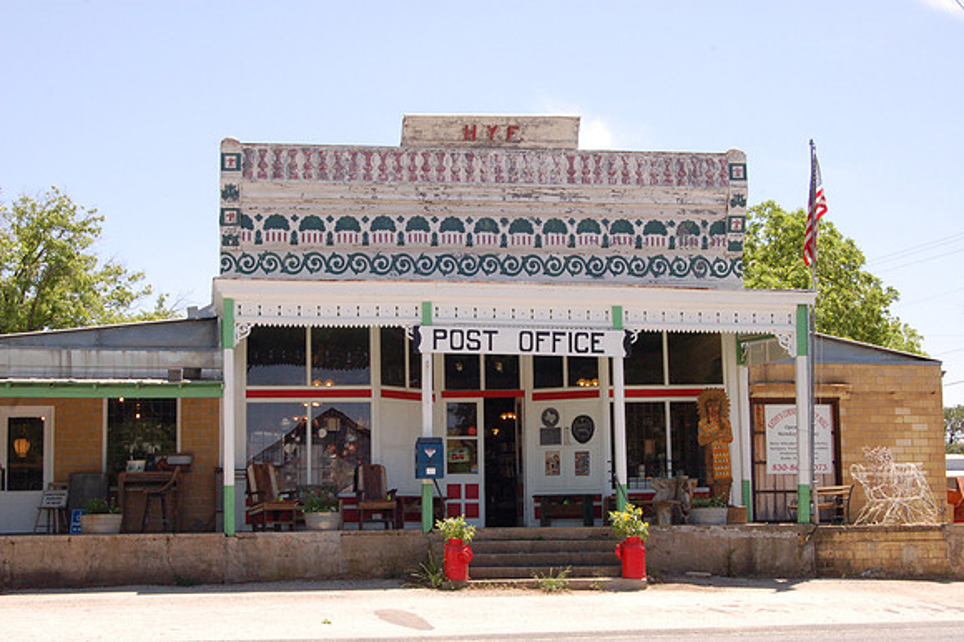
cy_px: 321
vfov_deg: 23.8
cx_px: 482
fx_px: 1525
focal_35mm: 57
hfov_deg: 35.1
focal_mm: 38
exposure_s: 1/320
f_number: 14
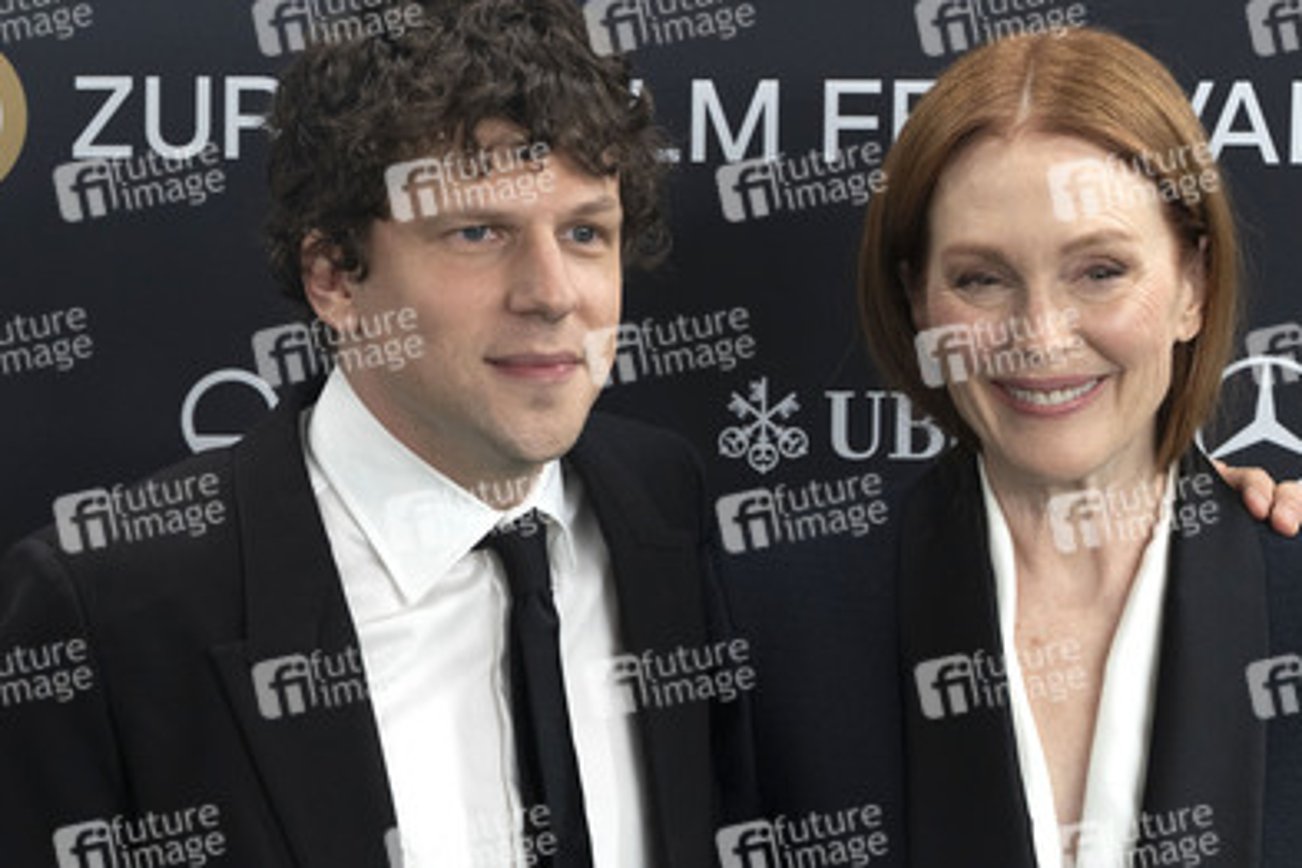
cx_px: 579
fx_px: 7052
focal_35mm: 195
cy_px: 341
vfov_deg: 7.0
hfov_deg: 10.5
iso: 2000
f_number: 6.3
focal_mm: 144
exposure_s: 1/500
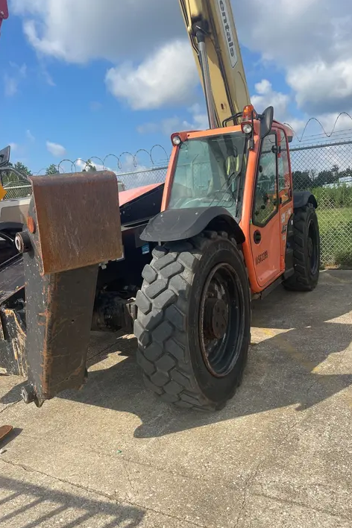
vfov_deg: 65.5
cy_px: 260
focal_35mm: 28
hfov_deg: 46.4
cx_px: 166
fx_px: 411
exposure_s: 1/3205
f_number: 1.6
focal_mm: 4.2
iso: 32
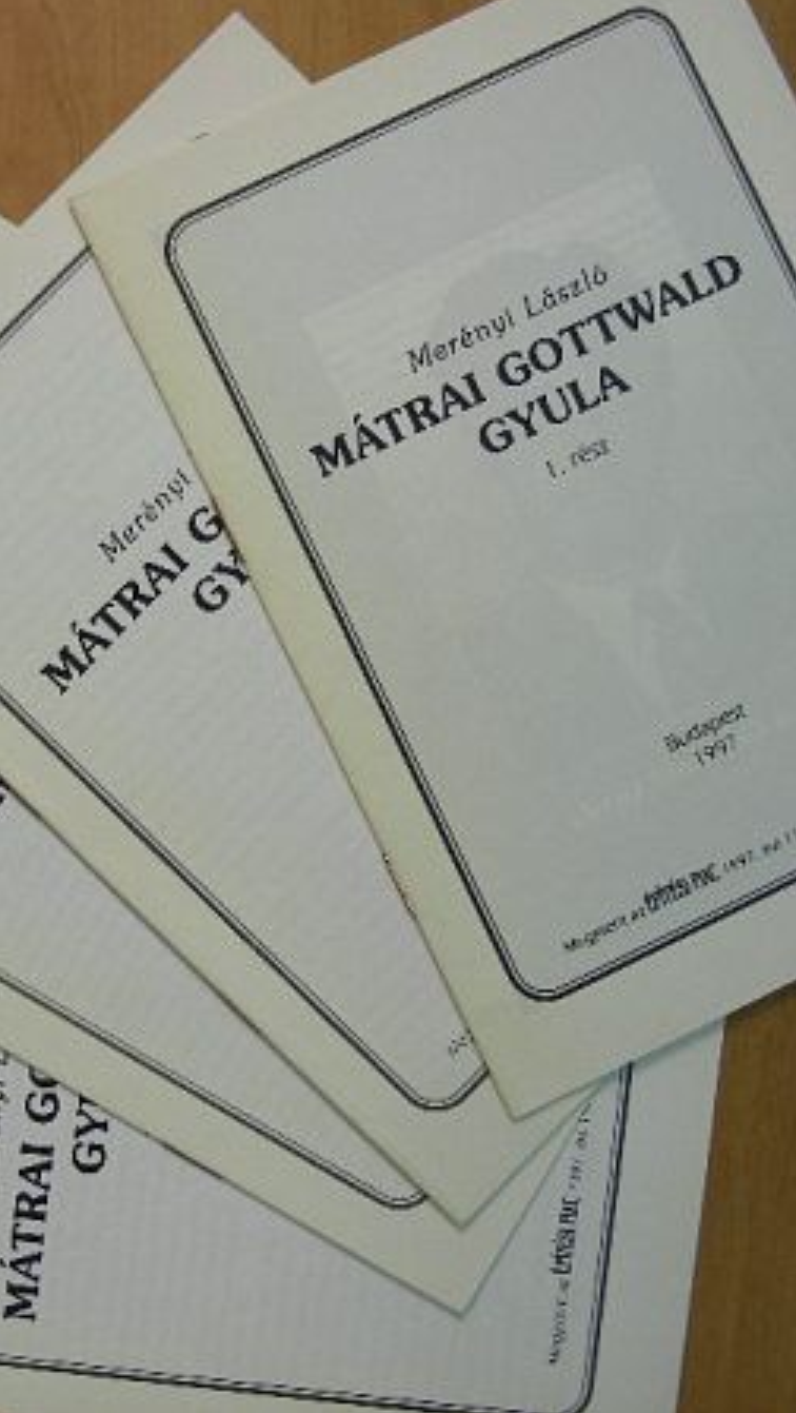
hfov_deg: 18.8
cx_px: 278
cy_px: 703
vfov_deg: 32.8
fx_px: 2397
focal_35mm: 64
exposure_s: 1/30
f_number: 3.5
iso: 75
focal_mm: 9.7
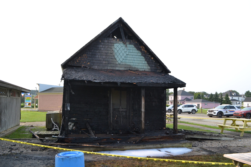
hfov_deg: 67.4
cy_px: 84
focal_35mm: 27
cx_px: 126
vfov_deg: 47.9
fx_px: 188
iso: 800
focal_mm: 18
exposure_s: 1/640
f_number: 8
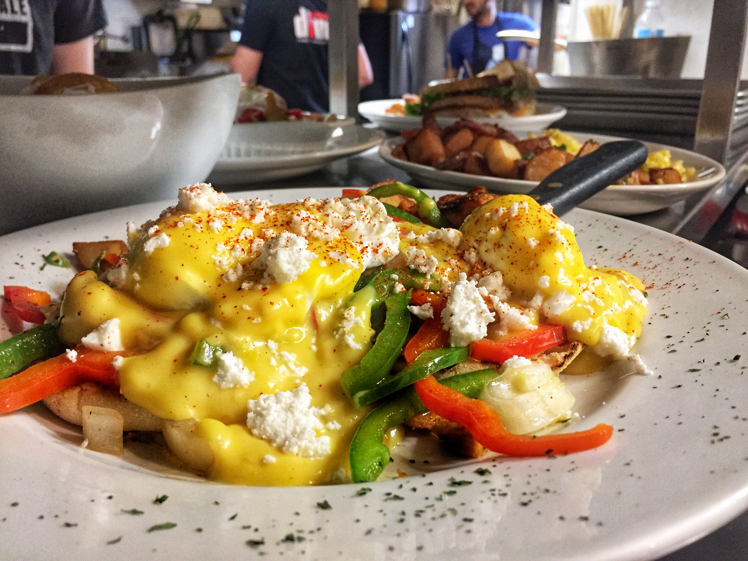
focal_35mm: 29
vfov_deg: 48.2
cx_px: 374
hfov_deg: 61.7
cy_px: 280
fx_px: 627
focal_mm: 4.15
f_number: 2.2
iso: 160
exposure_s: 1/30
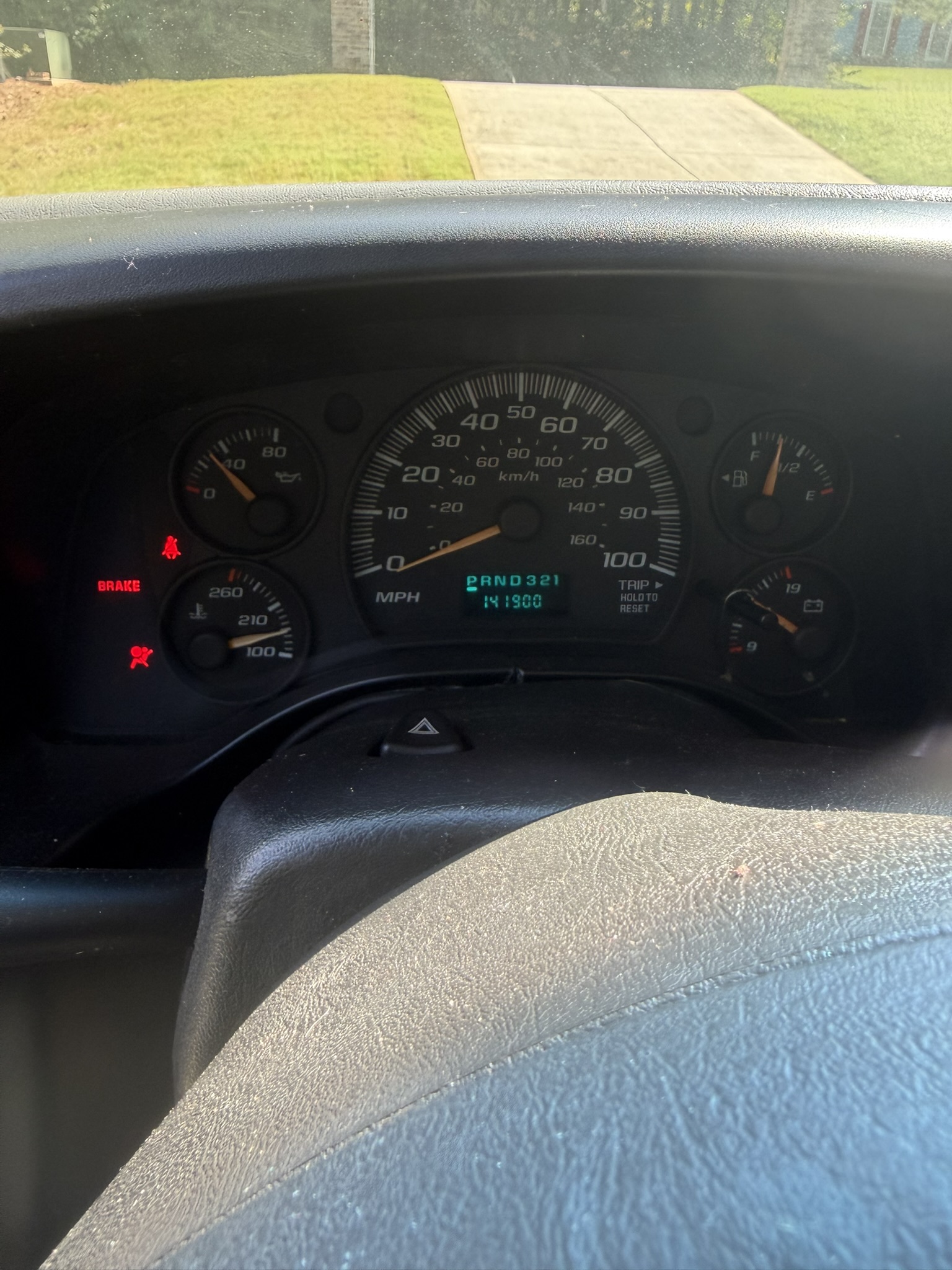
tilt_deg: -27.4
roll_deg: -3.7
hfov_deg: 56.8
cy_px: 635
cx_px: 476
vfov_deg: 71.6
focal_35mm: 24
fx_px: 880
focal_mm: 2.22
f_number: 2.2
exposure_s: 1/121
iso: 100
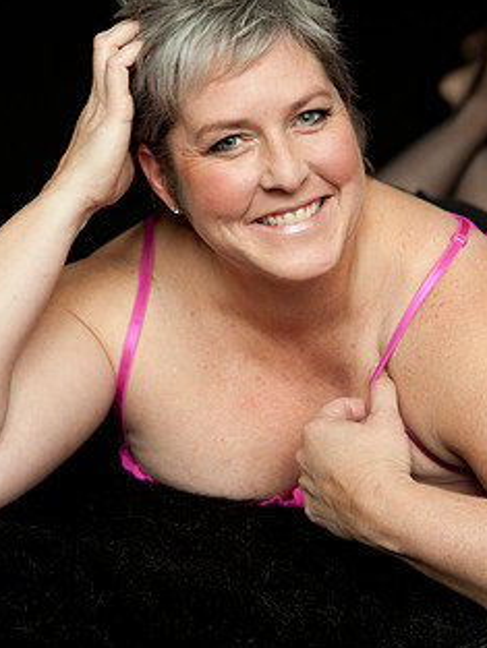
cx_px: 270
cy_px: 211
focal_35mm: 69
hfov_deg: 21.3
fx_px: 1293
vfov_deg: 28.0
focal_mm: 50
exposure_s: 1/60
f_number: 4
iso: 1000
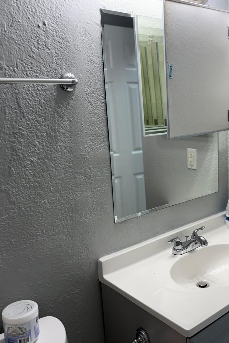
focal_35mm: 37
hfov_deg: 34.8
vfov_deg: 51.9
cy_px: 172
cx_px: 184
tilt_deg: -11.4
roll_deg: +2.7
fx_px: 353
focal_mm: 5.96
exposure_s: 1/120
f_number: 1.6
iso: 50
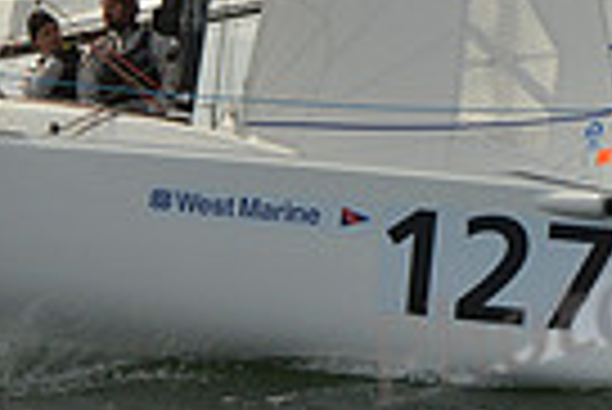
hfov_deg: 6.9
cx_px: 135
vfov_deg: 4.6
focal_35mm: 298
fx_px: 5071
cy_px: 119
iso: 400
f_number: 13
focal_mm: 70
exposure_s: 1/1000
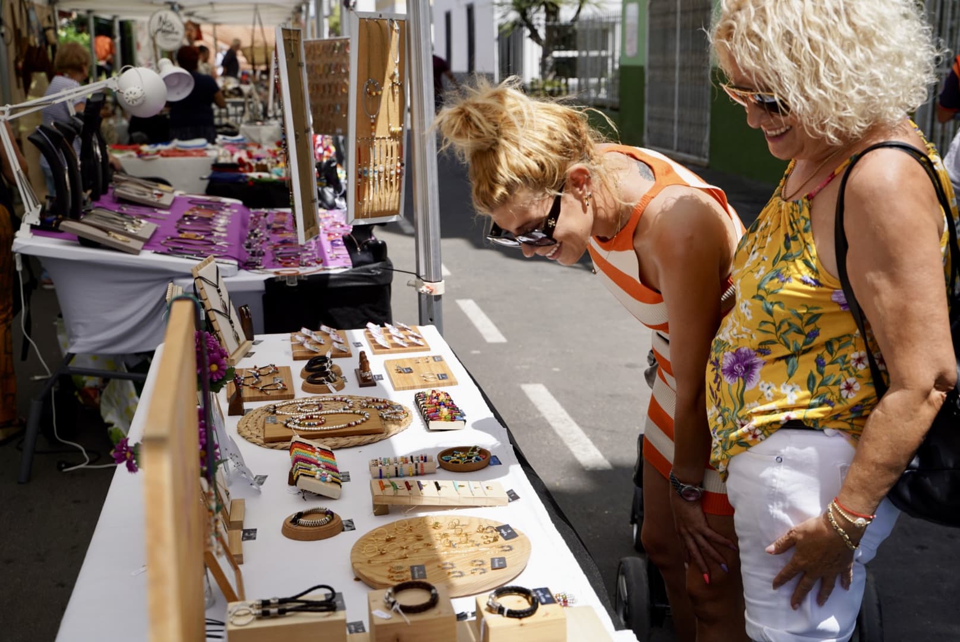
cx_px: 480
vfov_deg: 30.6
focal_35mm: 44
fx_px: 1174
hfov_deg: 44.5
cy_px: 321
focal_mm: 44
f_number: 4.5
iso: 100
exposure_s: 1/640
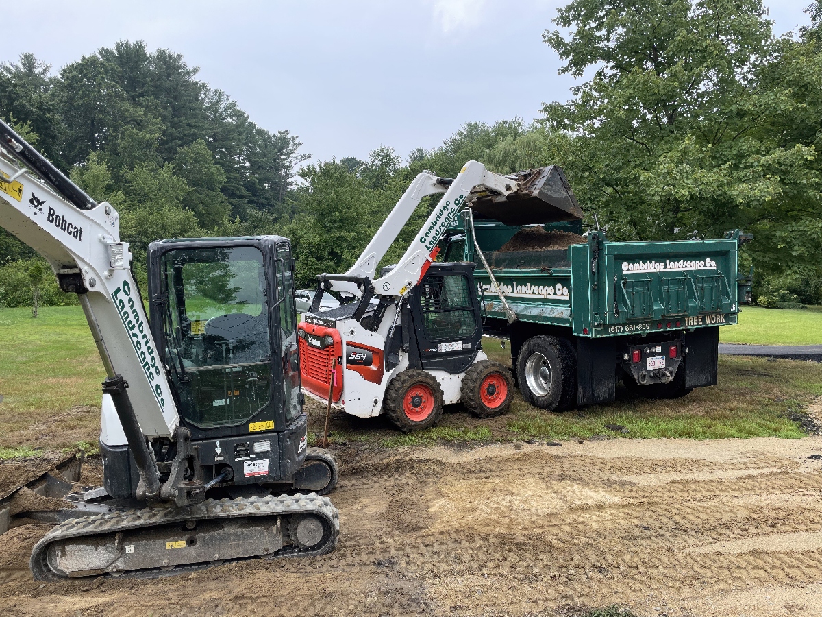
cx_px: 411
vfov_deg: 53.1
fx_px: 617
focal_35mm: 26
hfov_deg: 67.3
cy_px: 308
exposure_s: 1/1125
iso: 32
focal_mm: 4.2
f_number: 1.6
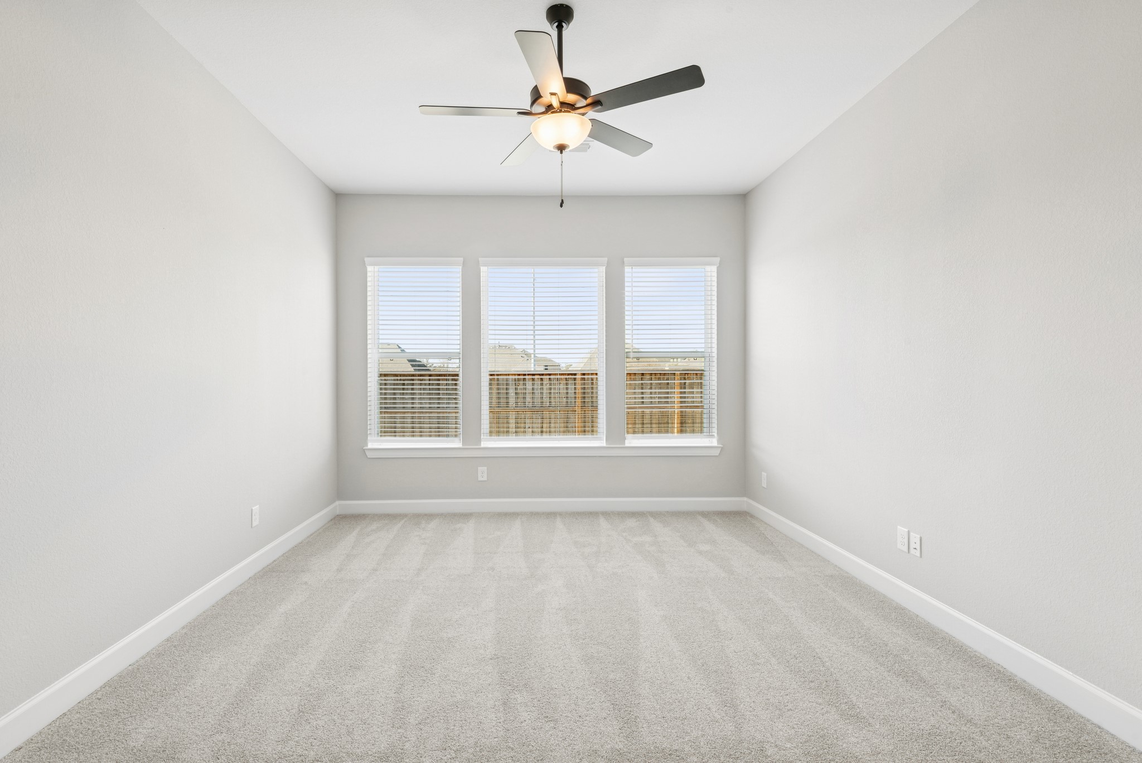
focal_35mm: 16
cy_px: 382
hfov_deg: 96.7
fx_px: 508
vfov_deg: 73.8
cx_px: 571
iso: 160
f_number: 9
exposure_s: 1/10
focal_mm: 16
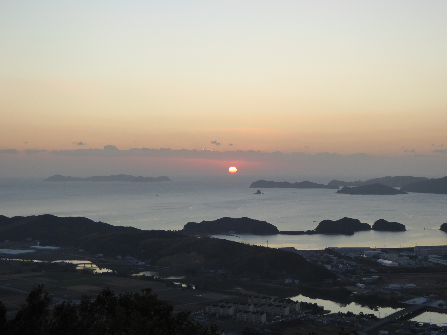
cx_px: 224
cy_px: 168
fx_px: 839
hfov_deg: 29.8
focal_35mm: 65
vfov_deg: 22.6
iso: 160
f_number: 4.3
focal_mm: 10.9
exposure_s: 1/100
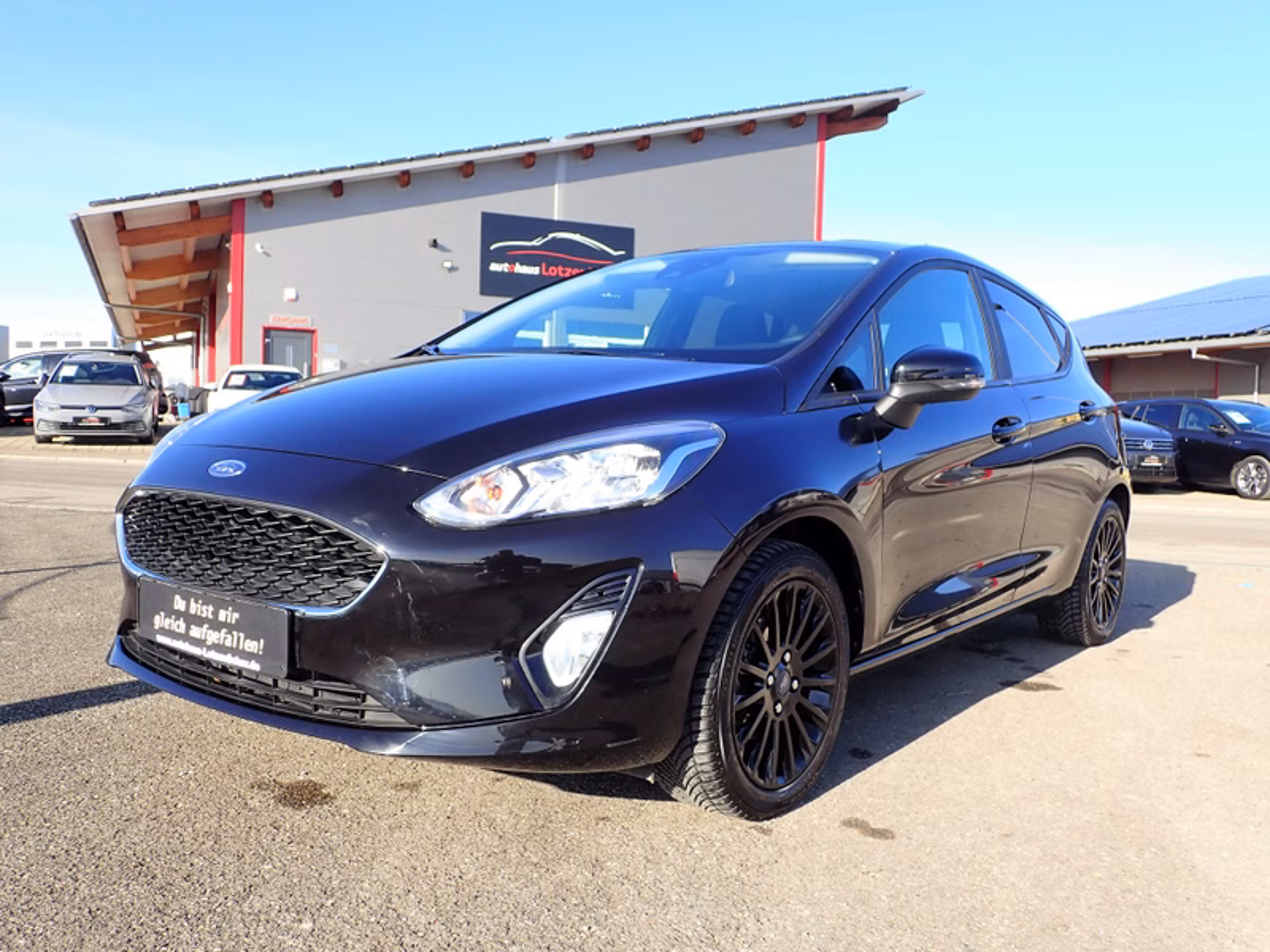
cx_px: 635
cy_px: 476
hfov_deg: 60.0
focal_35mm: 30
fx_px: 1101
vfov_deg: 46.8
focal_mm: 5.4
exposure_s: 1/400
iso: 100
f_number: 3.2
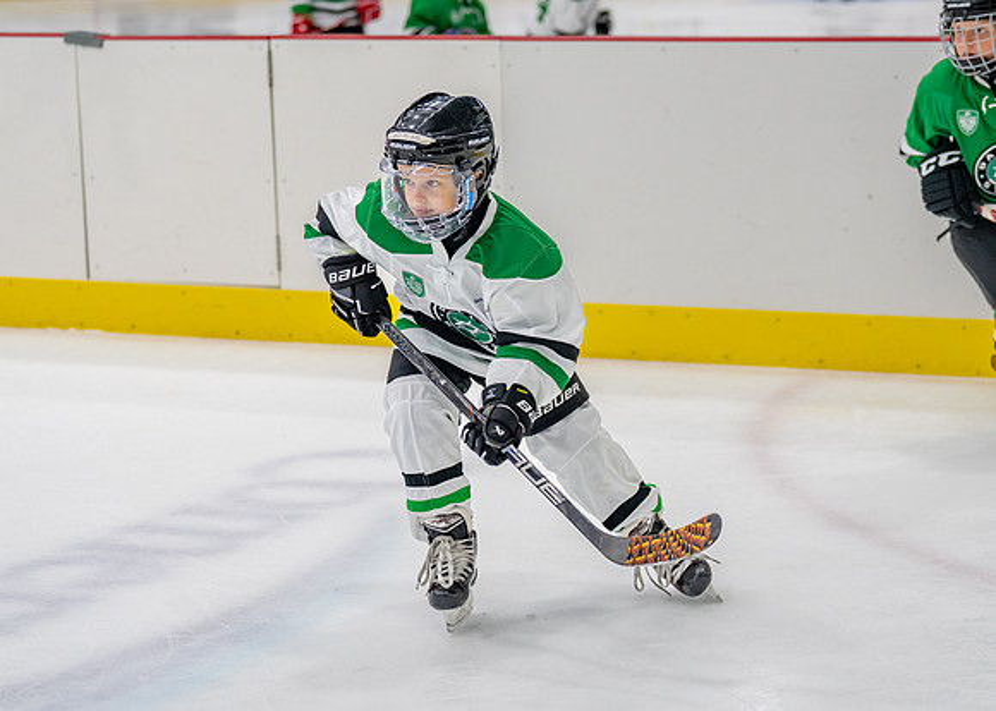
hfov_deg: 18.7
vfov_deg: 13.4
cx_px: 578
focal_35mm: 107
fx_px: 3028
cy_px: 403
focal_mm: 78
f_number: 2.8
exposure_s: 1/1600
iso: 1000
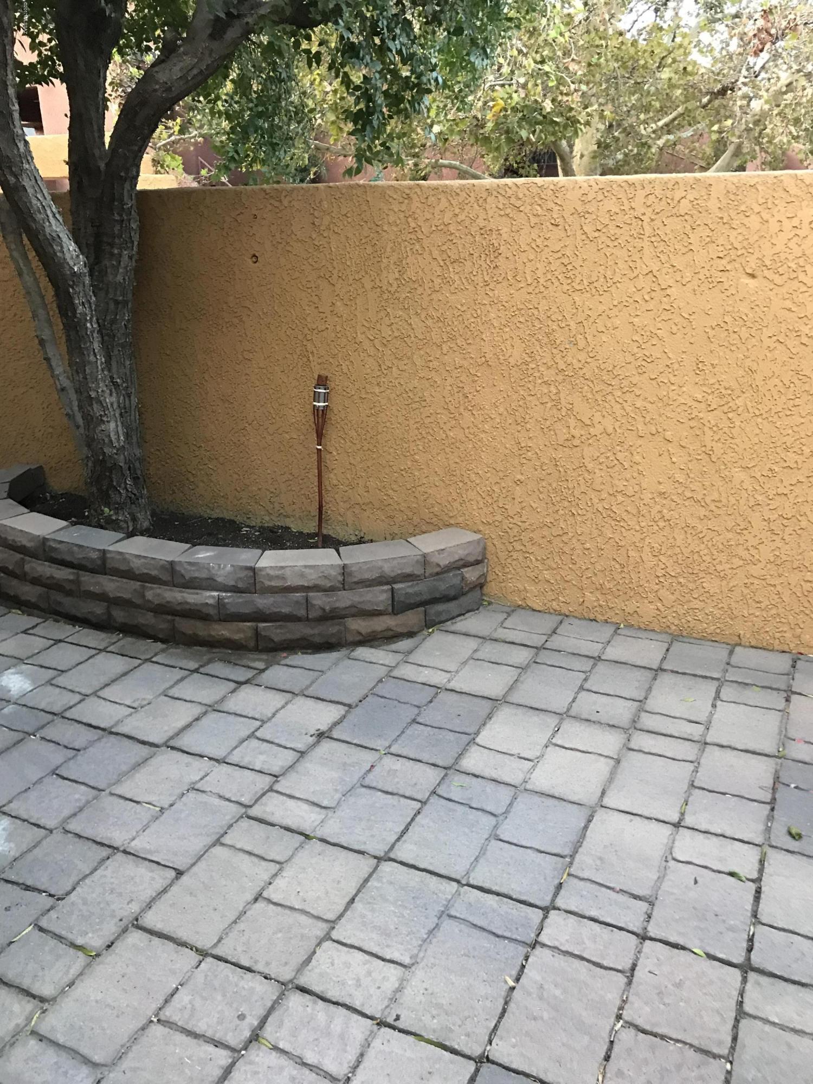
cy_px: 542
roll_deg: -0.1
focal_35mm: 28
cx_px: 406
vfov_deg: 63.4
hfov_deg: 49.7
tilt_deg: -18.0
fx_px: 877
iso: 80
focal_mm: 3.99
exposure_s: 1/15
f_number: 1.8
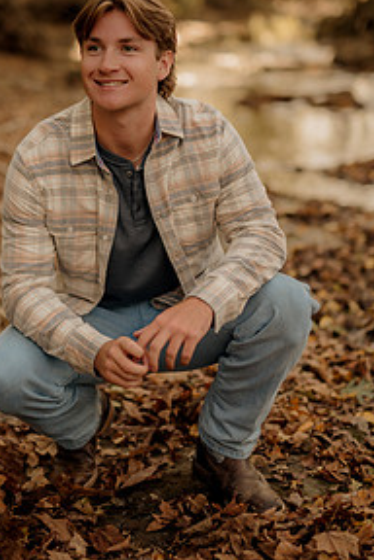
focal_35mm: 78
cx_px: 127
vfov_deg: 26.0
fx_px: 1215
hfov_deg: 17.5
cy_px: 255
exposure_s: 1/250
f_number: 1.4
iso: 200
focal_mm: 50
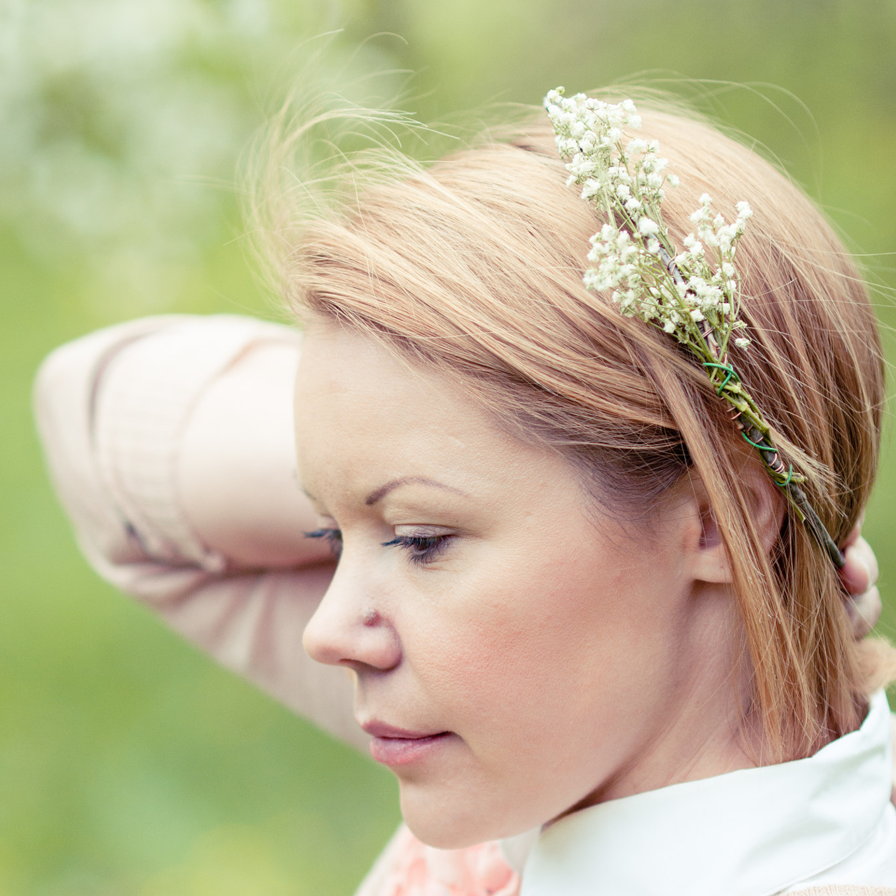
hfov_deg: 10.7
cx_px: 447
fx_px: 4792
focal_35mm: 164
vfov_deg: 10.7
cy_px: 613
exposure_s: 1/800
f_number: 2.5
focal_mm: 85
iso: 200
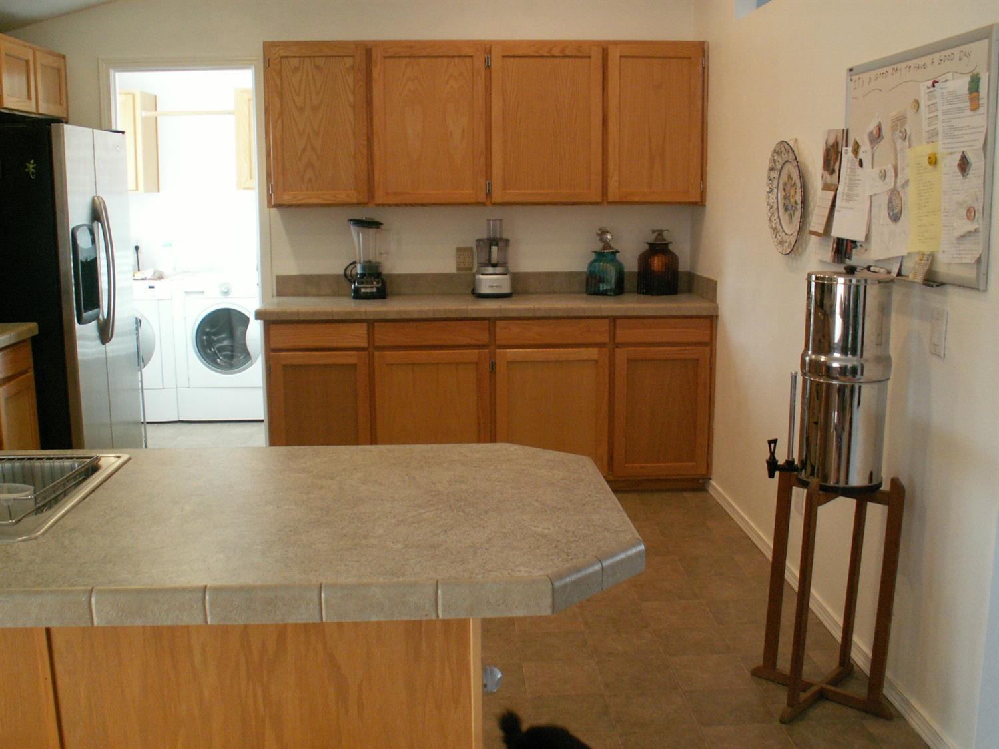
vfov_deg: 40.7
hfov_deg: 52.6
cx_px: 500
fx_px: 1010
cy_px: 374
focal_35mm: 35
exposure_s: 1/25
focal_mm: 5.86
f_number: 2.8
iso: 160
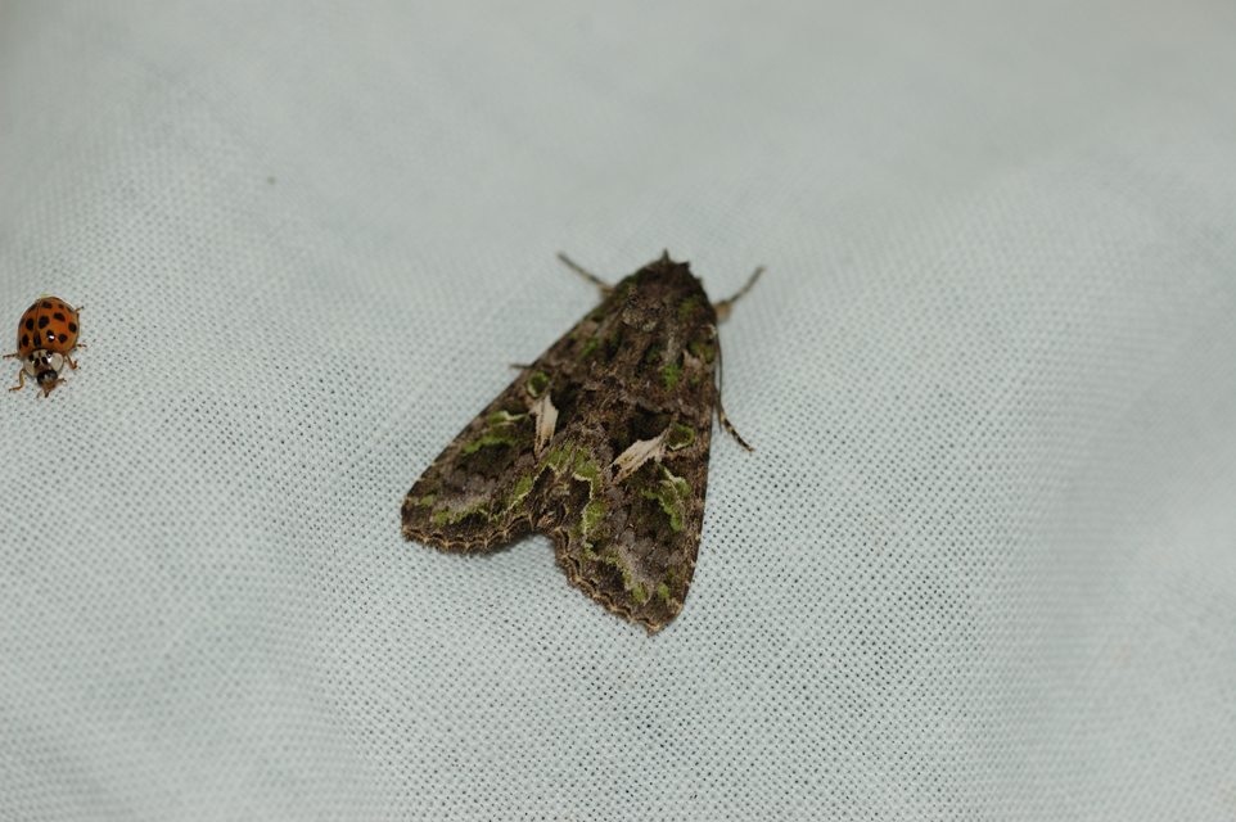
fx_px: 5404
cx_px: 618
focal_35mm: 158
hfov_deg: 13.0
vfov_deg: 8.7
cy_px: 411
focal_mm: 105
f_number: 6.3
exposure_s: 1/60
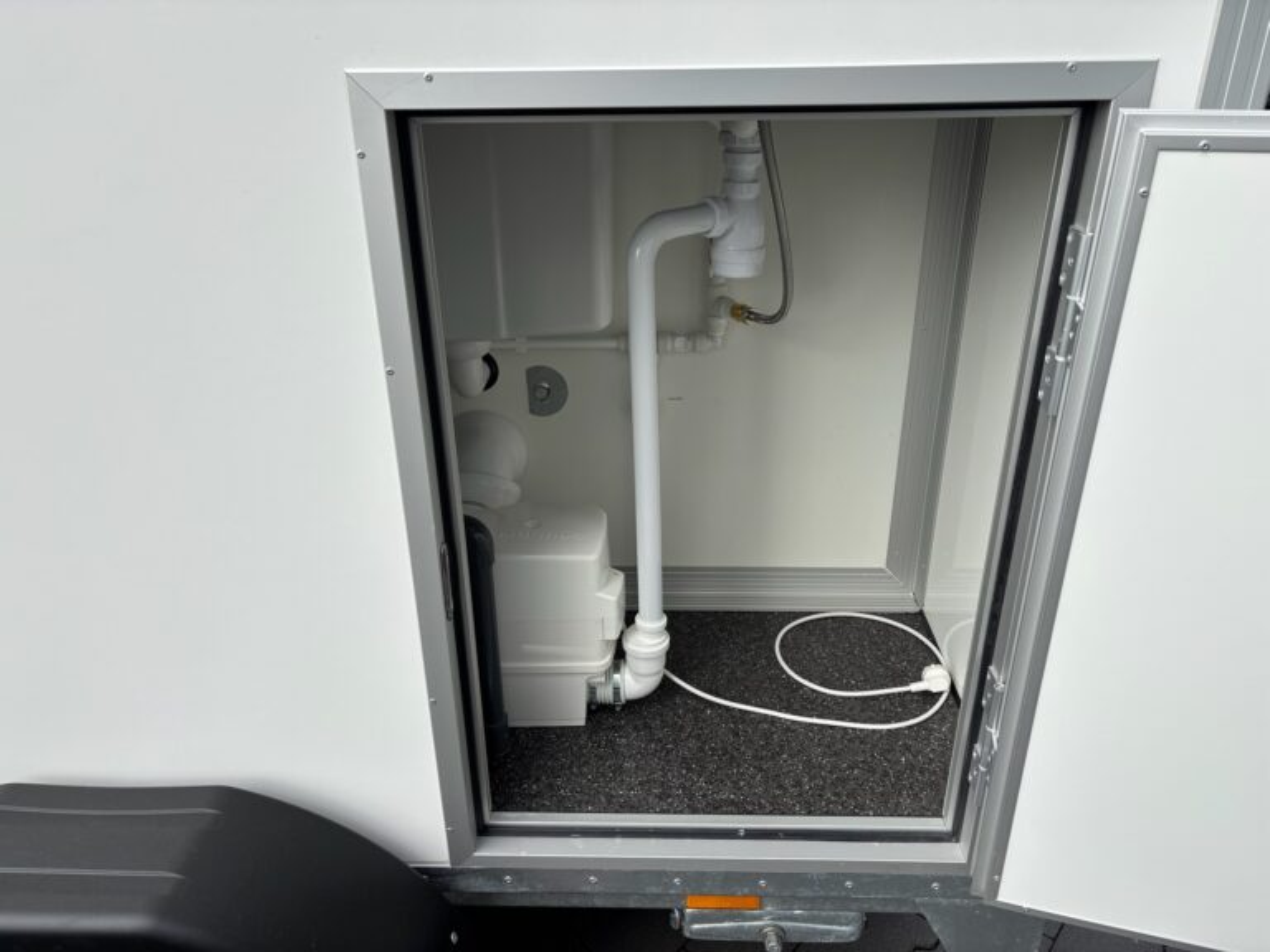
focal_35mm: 26
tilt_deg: -26.2
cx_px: 635
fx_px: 954
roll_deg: +1.1
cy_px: 476
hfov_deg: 67.3
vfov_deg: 53.1
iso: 50
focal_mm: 5.96
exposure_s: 1/1164
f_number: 1.6
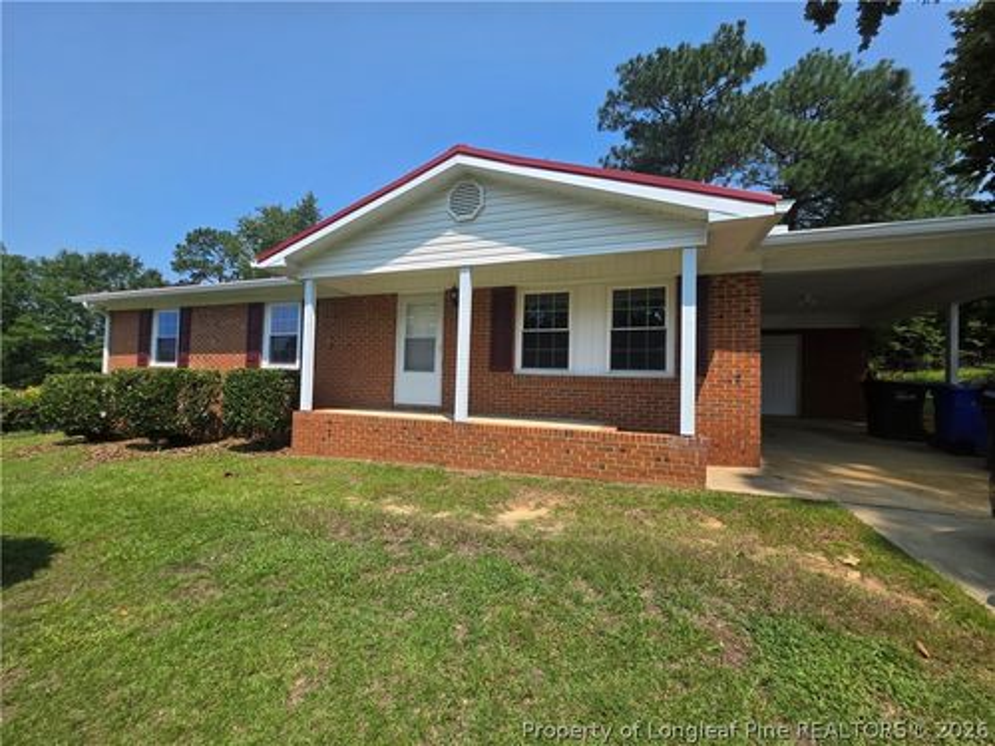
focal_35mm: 13
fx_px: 374
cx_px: 498
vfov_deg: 89.9
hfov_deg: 106.2
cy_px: 373
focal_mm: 2.2
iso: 40
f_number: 1.9
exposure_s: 1/1967
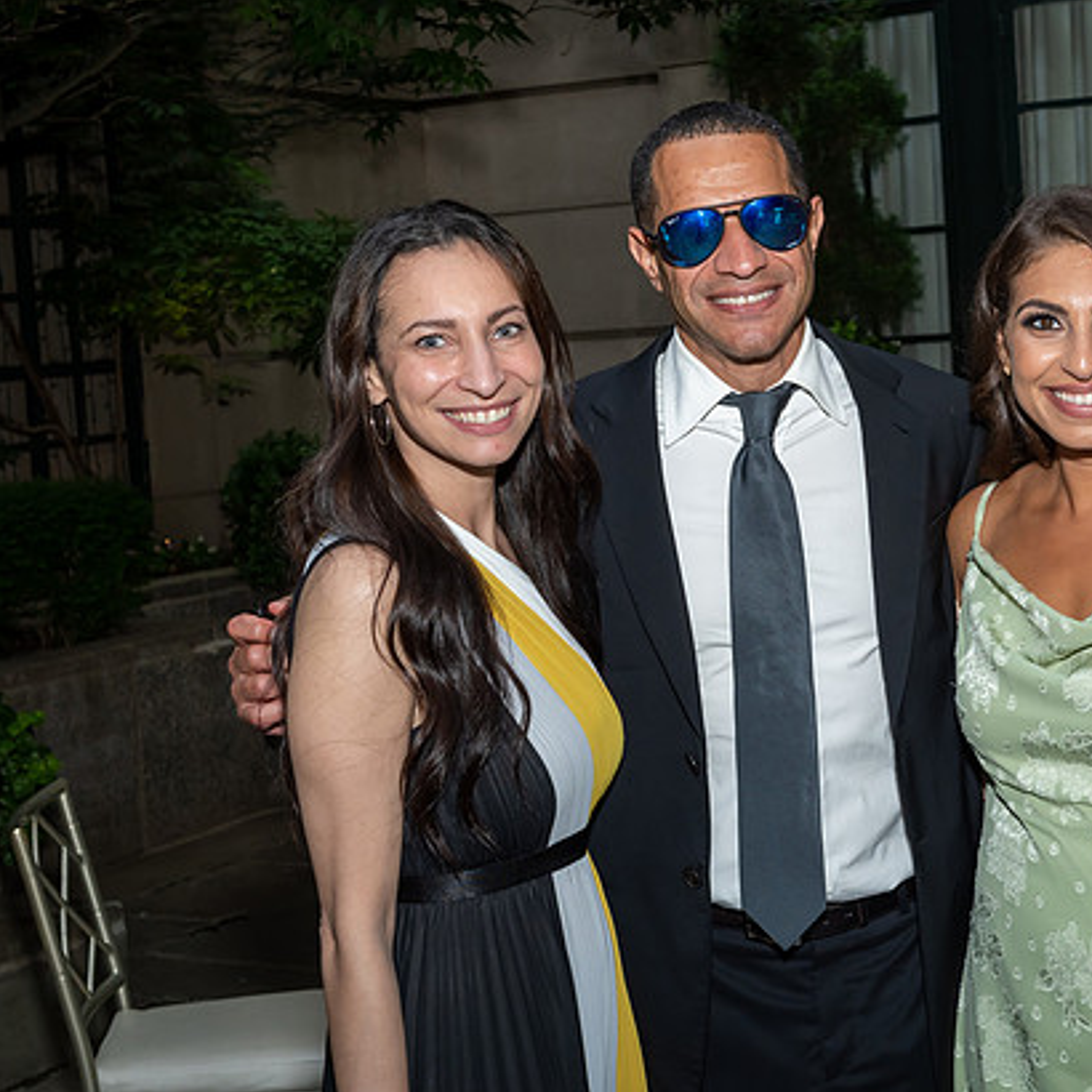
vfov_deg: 25.7
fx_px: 2391
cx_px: 758
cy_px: 477
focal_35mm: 67
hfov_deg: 25.5
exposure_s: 1/250
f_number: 6.3
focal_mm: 31
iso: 400
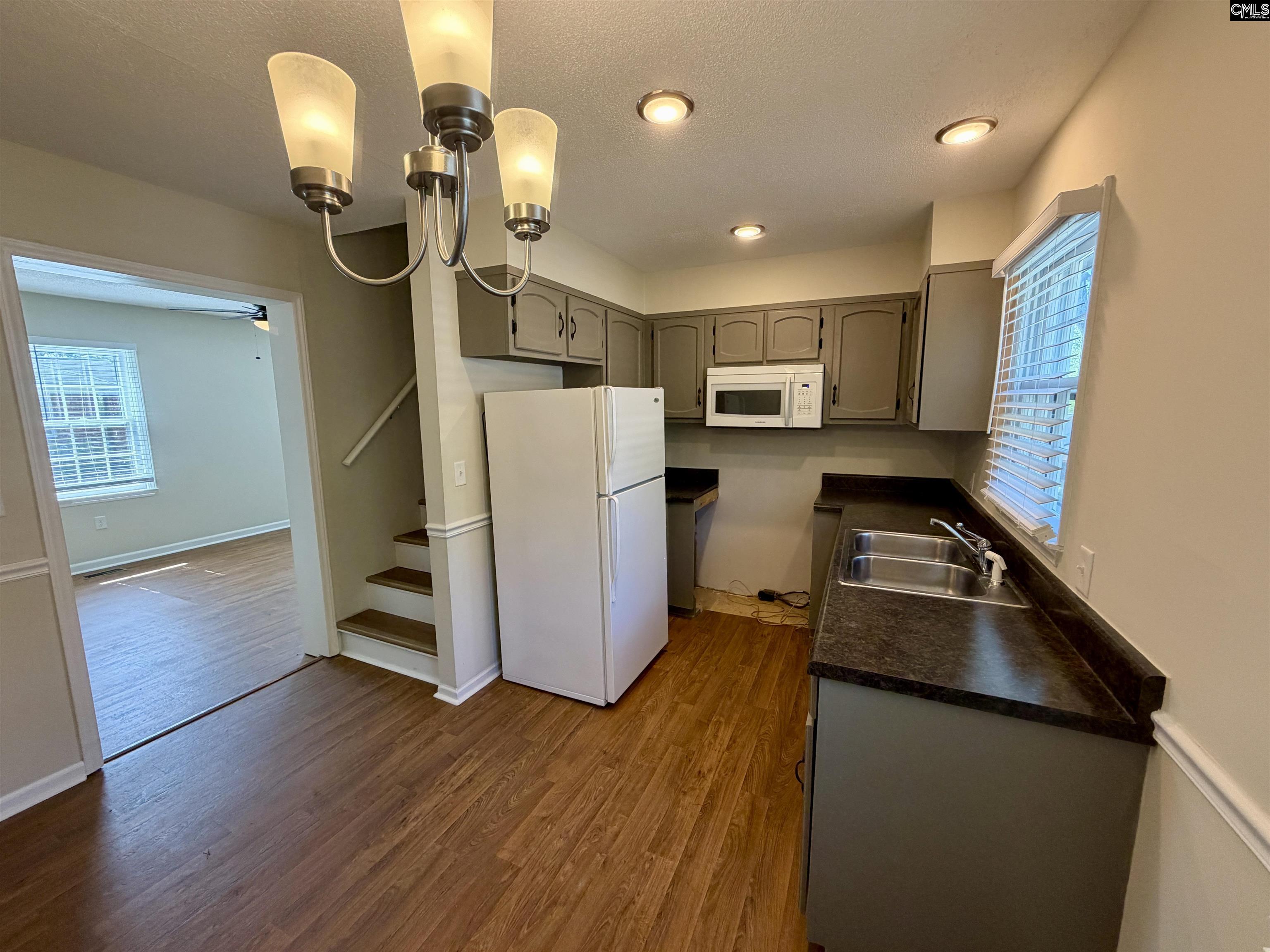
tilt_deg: -9.0
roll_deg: +0.4
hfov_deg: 102.1
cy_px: 476
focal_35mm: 14
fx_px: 514
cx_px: 635
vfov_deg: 85.7
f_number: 2.2
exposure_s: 1/120
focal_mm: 2.22
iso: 200
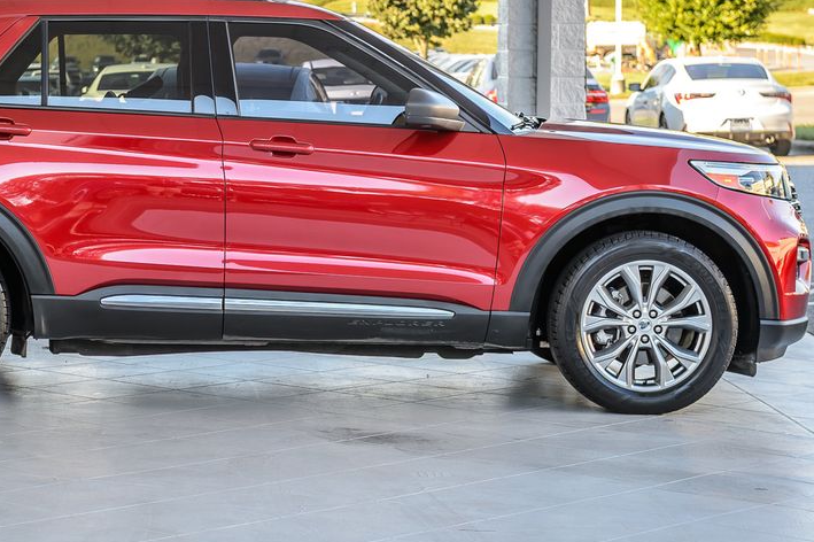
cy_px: 182
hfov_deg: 17.7
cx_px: 228
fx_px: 2599
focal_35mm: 115
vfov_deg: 11.9
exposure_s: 1/100
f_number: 4.5
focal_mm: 70
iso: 100
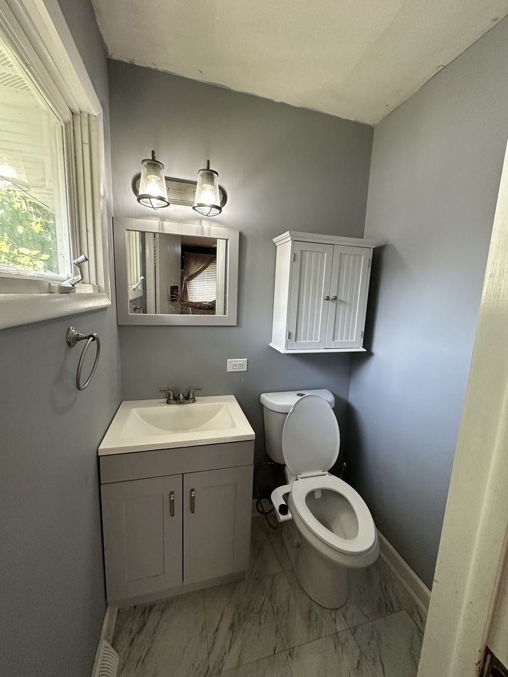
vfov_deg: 102.1
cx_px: 254
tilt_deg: -8.9
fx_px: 274
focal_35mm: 14
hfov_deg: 85.7
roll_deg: -4.4
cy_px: 338
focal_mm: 2.22
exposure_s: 1/120
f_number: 2.2
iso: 320
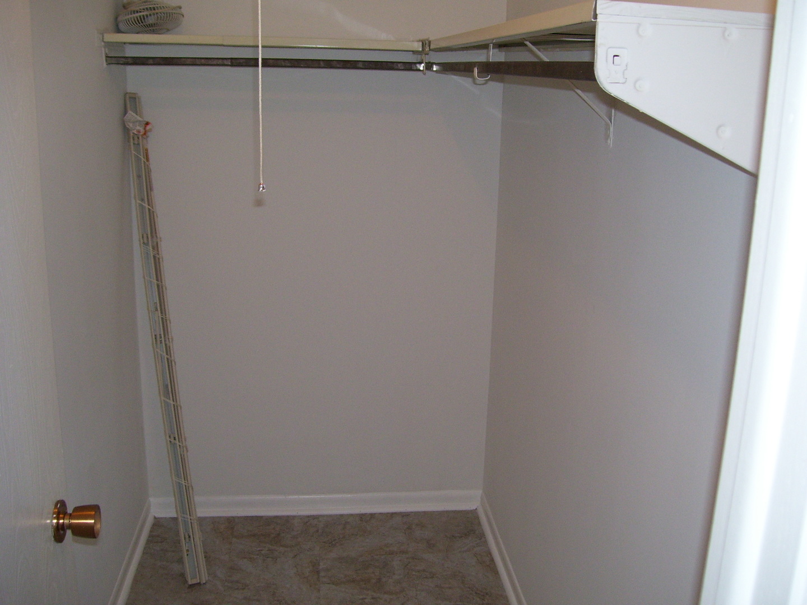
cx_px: 404
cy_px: 302
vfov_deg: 38.7
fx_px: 863
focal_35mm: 37
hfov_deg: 50.1
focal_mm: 6
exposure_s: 1/60
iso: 125
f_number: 2.7
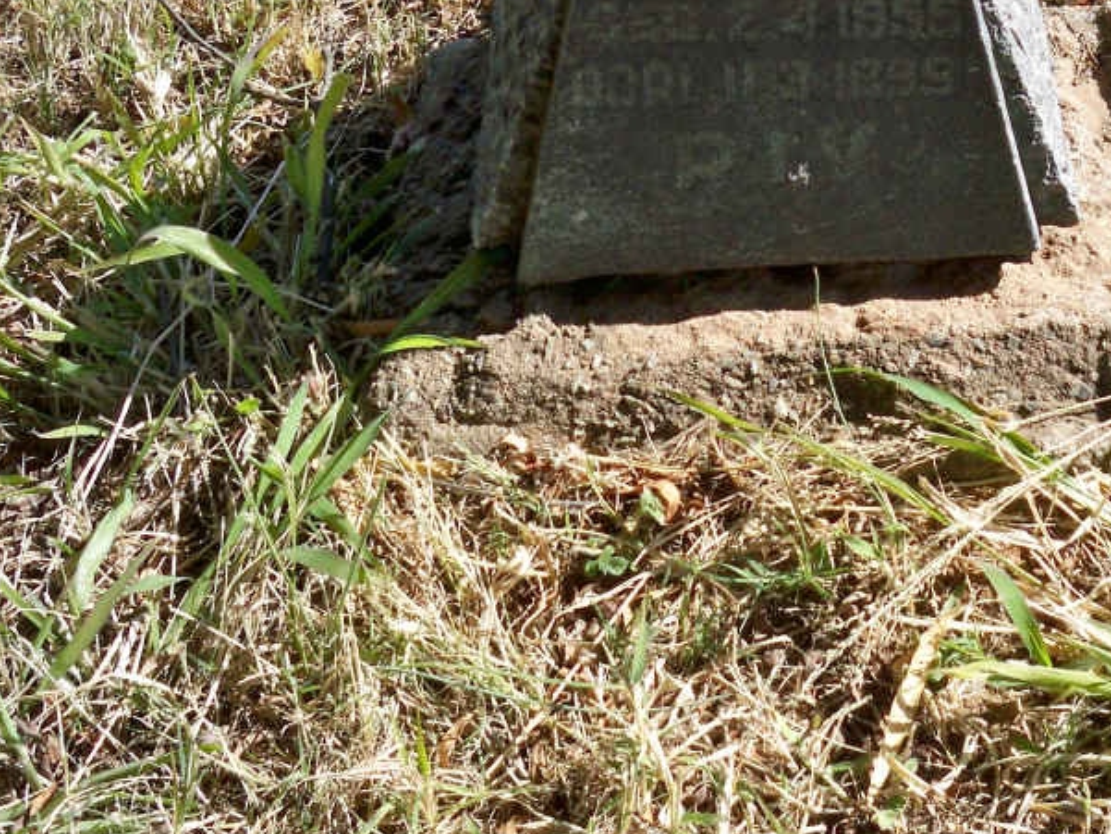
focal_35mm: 68
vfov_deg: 21.5
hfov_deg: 28.1
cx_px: 835
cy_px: 216
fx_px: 2183
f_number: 4.7
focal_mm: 6.3
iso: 100
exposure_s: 1/400
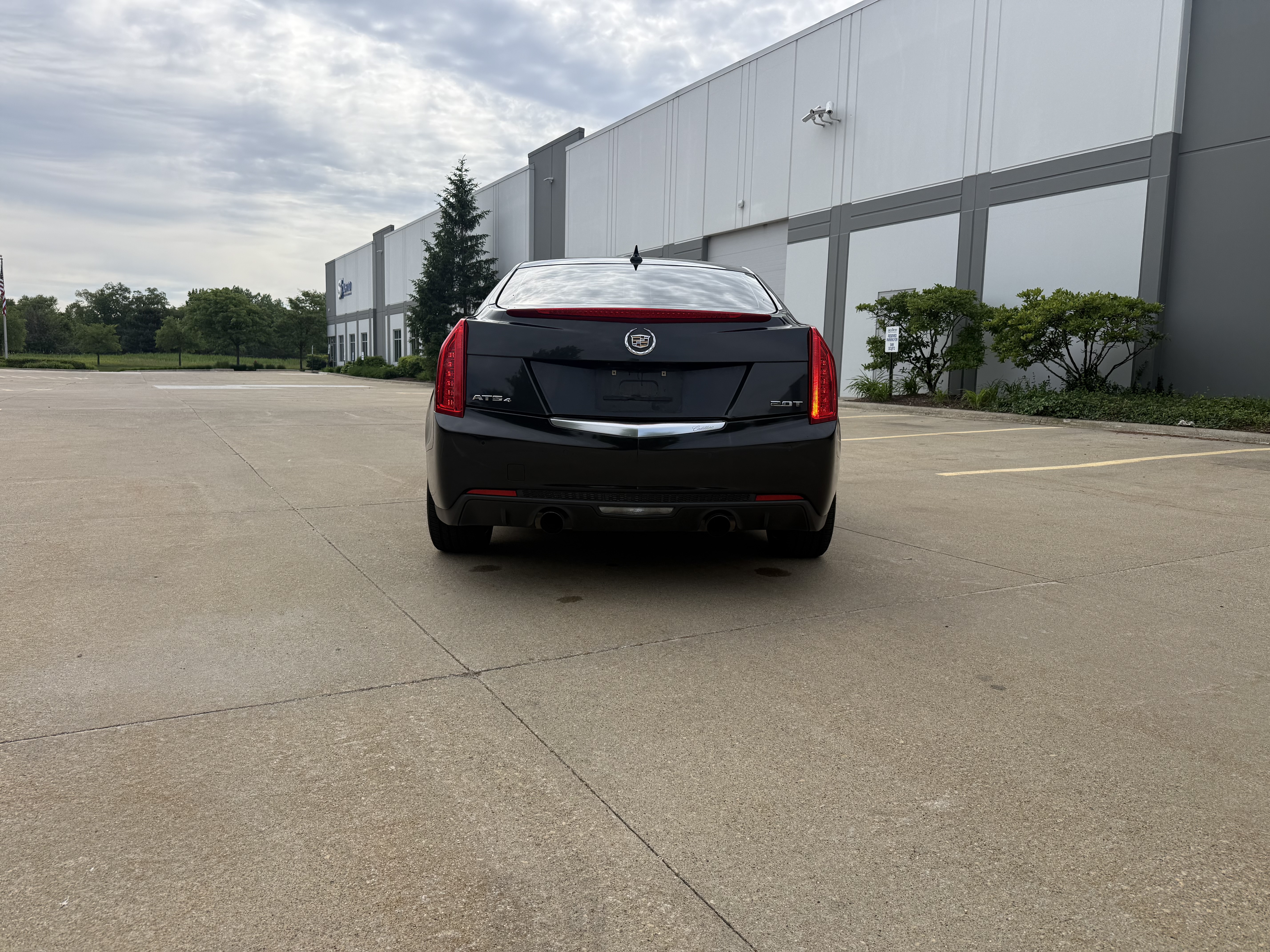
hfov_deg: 71.6
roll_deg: -2.3
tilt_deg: -5.7
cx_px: 635
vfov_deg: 56.8
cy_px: 476
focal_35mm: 24
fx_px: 881
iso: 80
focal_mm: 6.76
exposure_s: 1/4975
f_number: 1.78
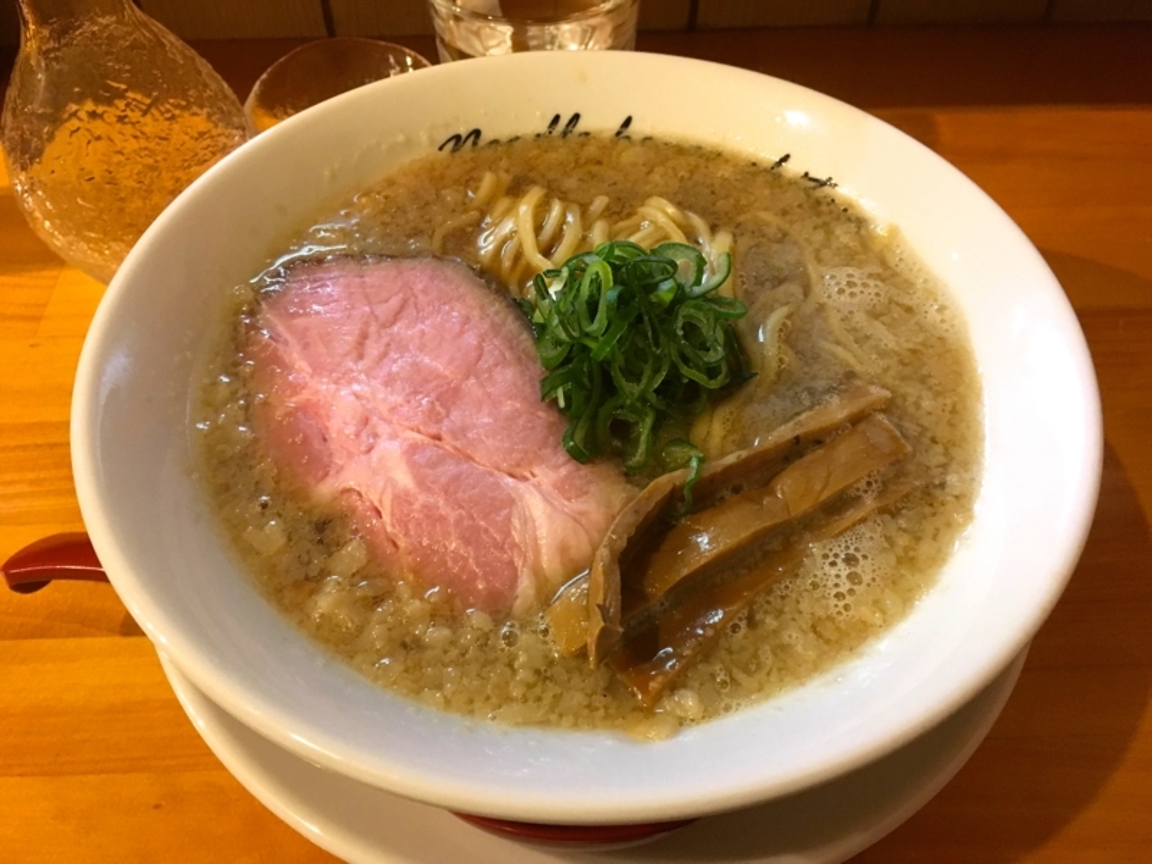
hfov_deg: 61.7
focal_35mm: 29
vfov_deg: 48.2
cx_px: 576
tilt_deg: -52.1
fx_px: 965
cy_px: 432
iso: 200
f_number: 2.2
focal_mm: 4.15
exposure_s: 1/30
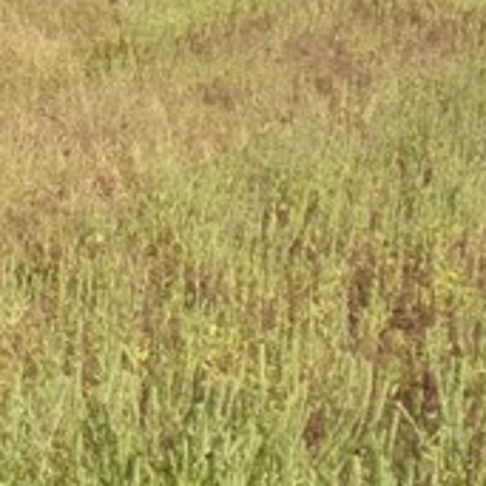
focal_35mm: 127
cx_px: -600
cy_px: 43
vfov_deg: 13.6
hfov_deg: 11.7
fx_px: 2017
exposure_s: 1/750
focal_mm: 4.3
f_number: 3.3
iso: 80
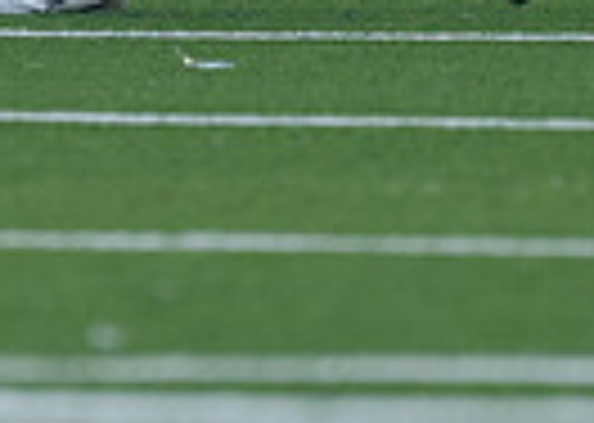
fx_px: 24925
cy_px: -460
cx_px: 197
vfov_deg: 1.0
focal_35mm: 1479
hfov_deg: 1.4
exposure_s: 1/2500
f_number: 2.8
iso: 800
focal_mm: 200
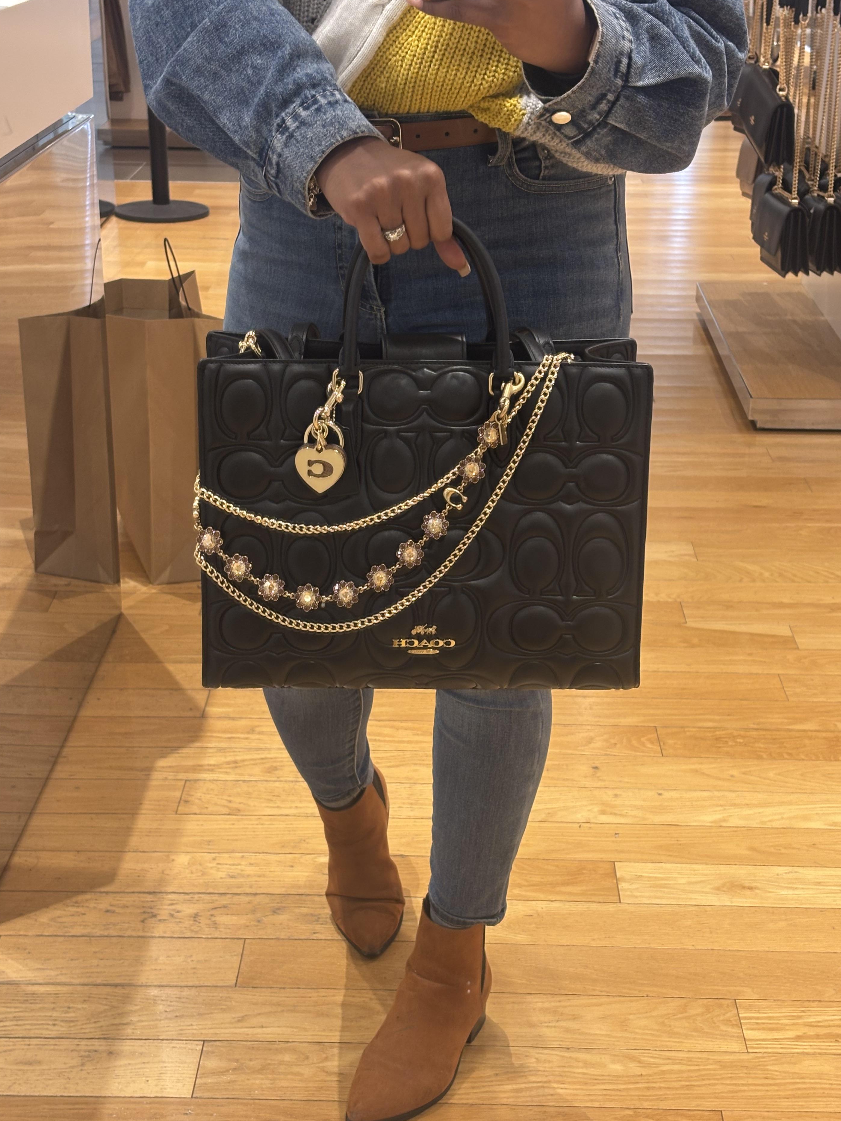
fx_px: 1814
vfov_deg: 34.3
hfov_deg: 26.1
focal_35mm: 56
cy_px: 543
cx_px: 401
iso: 64
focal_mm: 5.96
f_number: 1.6
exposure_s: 1/56
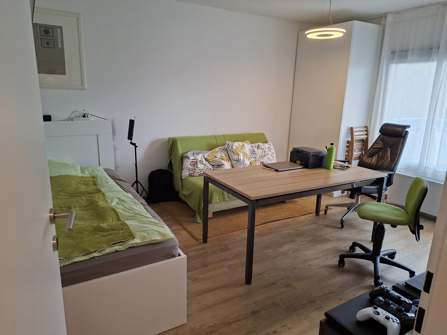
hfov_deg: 73.9
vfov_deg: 58.9
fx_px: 297
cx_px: 224
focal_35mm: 23
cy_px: 168
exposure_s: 1/120
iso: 250
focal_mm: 5.54
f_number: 1.8
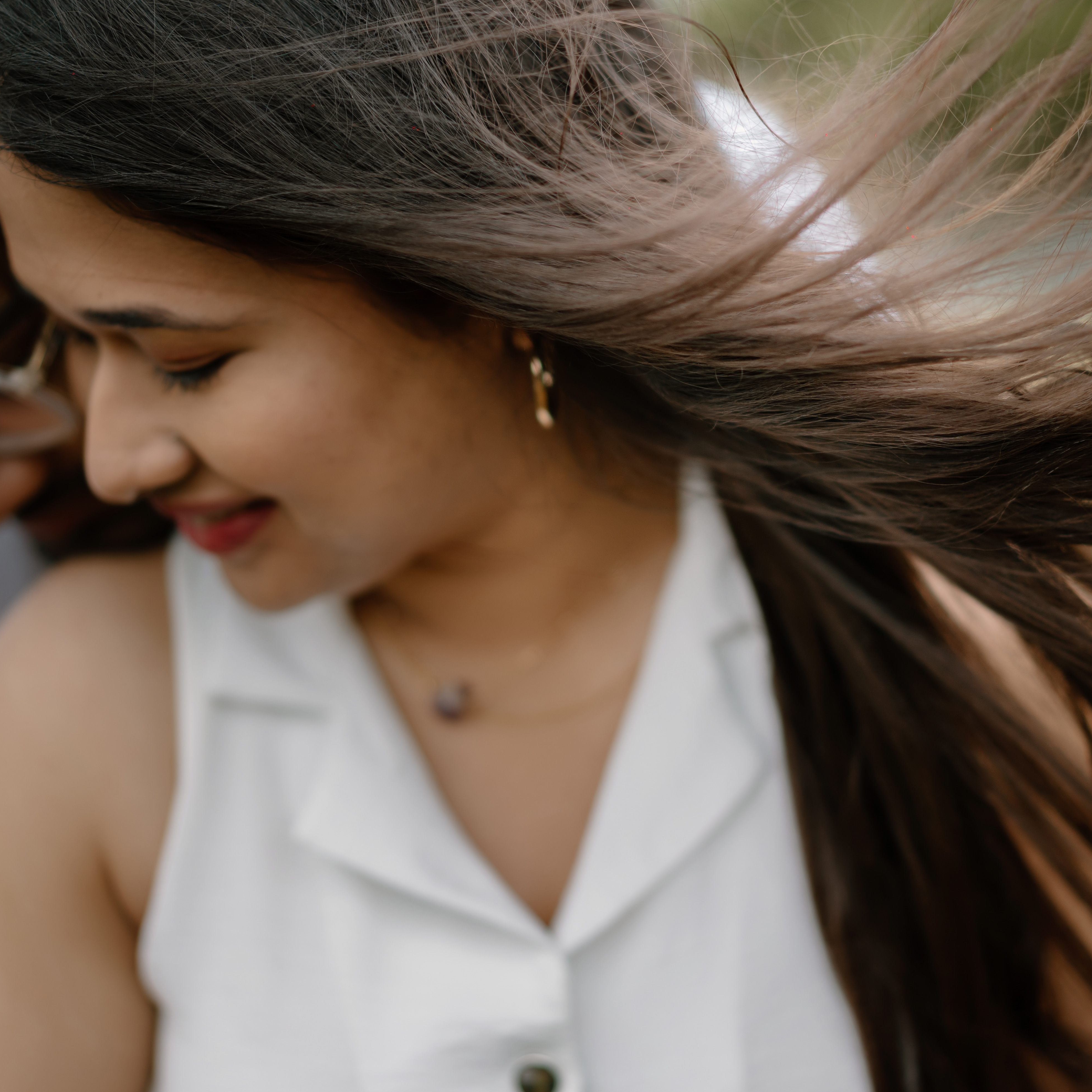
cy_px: 552
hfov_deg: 24.3
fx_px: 2534
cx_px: 611
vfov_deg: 24.3
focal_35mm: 71
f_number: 1.8
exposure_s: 1/1250
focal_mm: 55
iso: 100
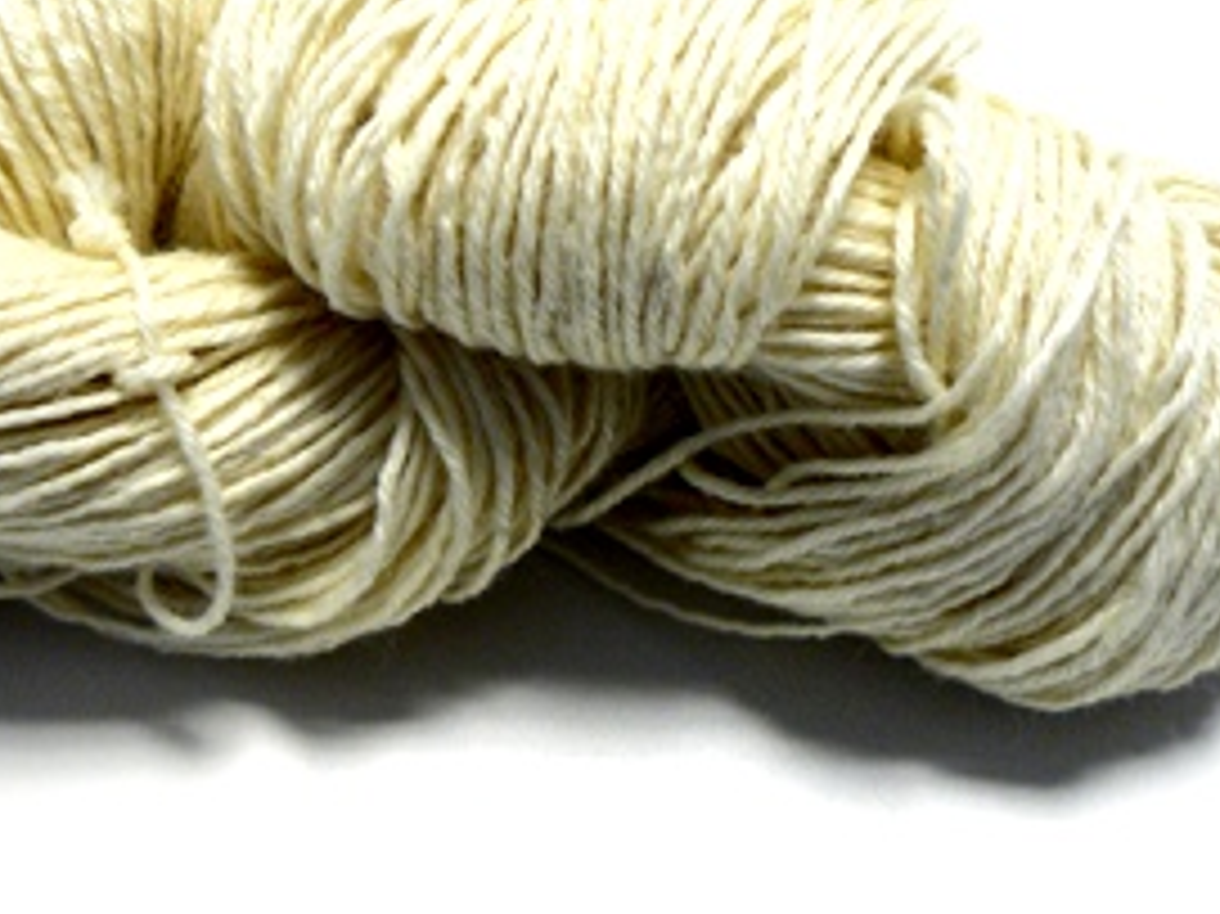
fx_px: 1797
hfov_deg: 37.2
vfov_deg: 28.5
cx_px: 446
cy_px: 374
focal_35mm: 51
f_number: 2.8
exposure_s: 1/30
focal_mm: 6
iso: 200
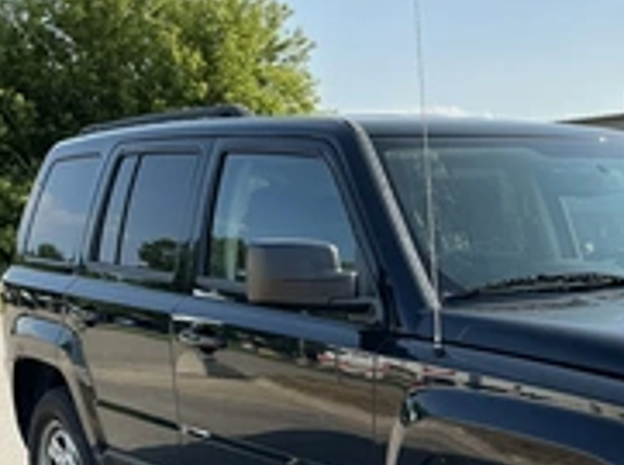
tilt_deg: -8.8
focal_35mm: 62
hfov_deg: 29.7
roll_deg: +1.0
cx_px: 586
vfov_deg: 22.8
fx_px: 1115
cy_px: 437
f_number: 1.8
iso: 25
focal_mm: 3
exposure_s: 1/978
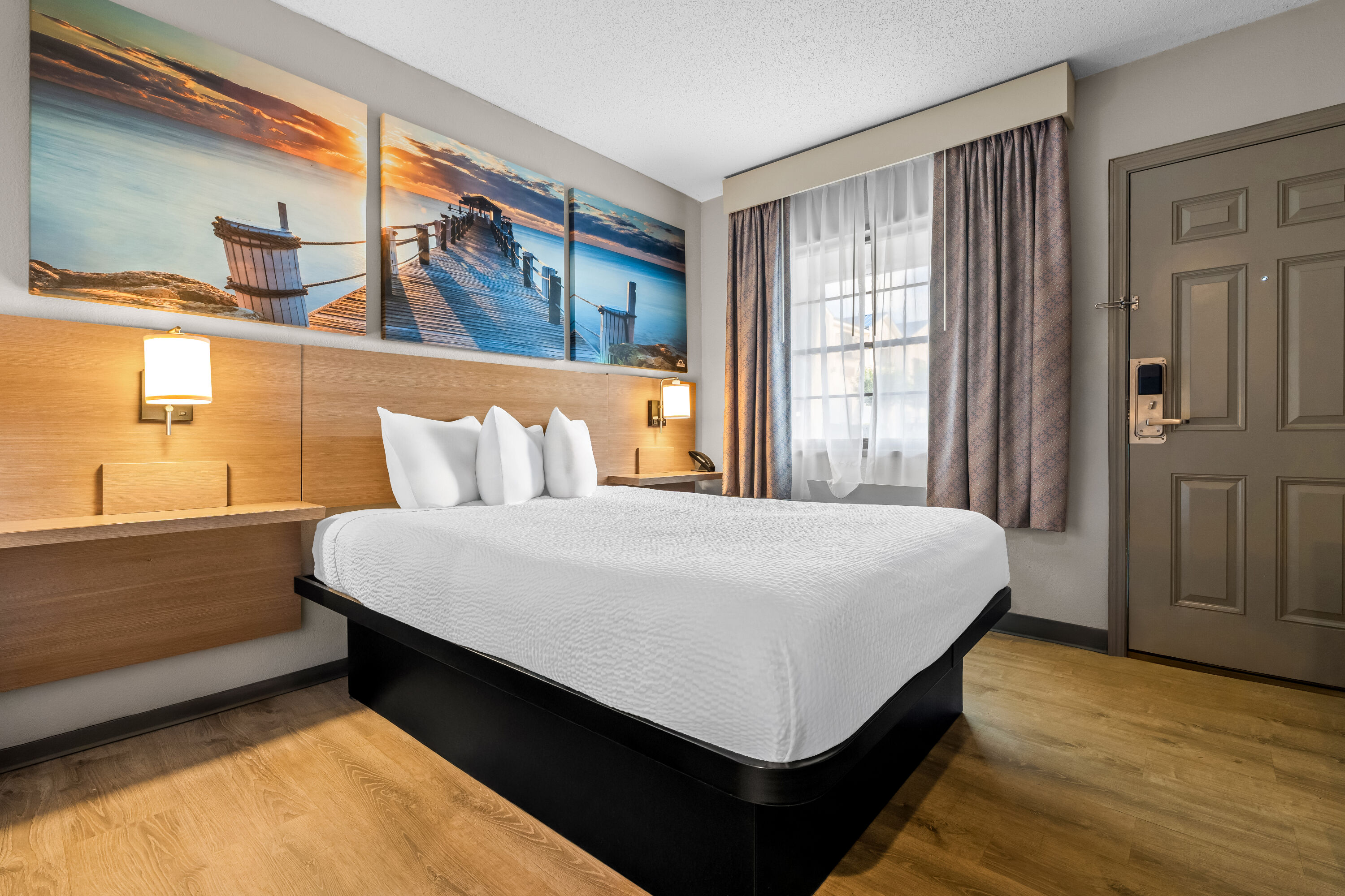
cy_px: 448
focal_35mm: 16
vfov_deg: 73.7
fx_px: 598
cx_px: 672
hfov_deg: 96.7
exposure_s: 2
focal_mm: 16
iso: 400
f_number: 9
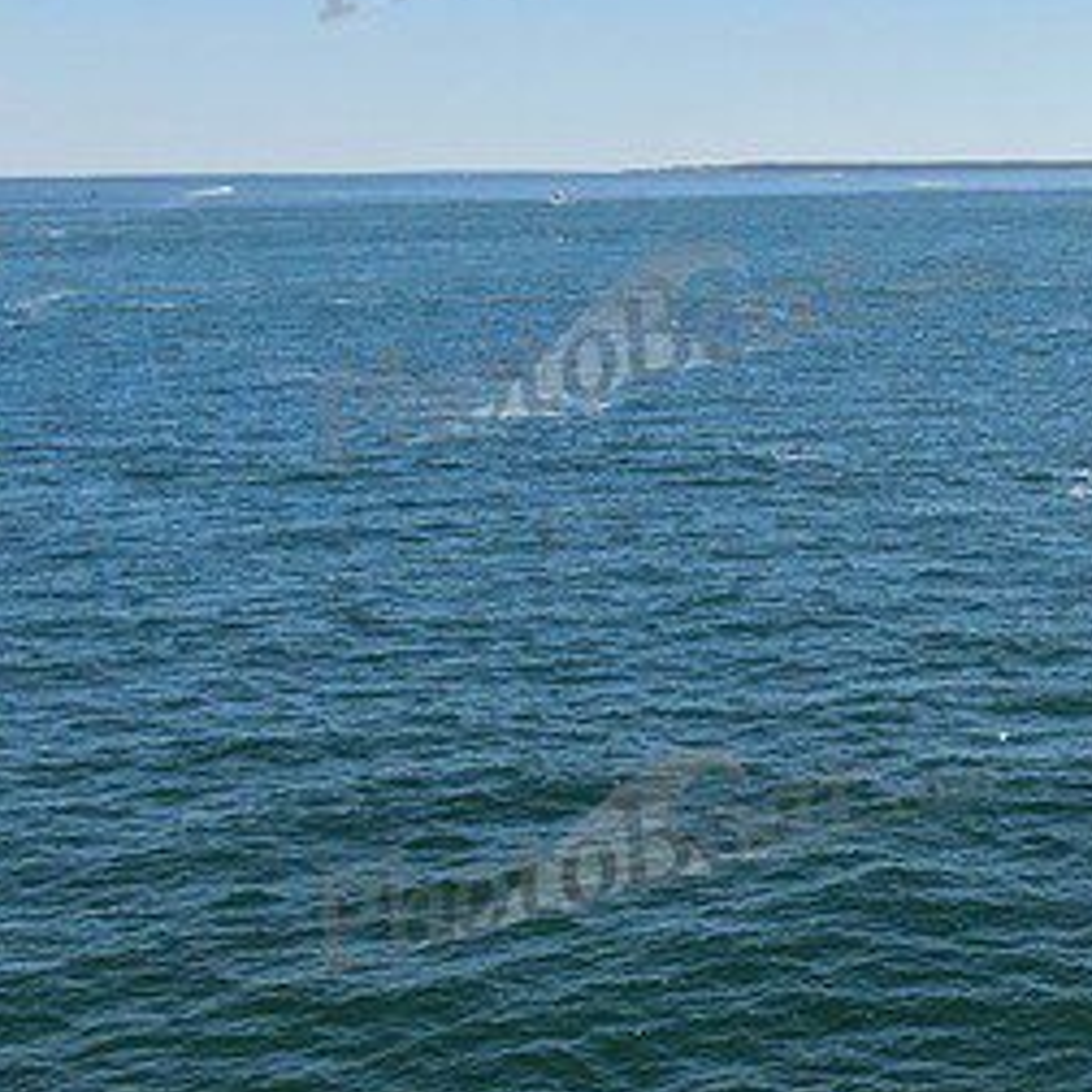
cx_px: 1252
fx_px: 2177
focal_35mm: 61
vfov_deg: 28.2
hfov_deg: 25.7
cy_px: 526
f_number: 3.1
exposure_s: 1/1250
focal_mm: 5.22
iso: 100
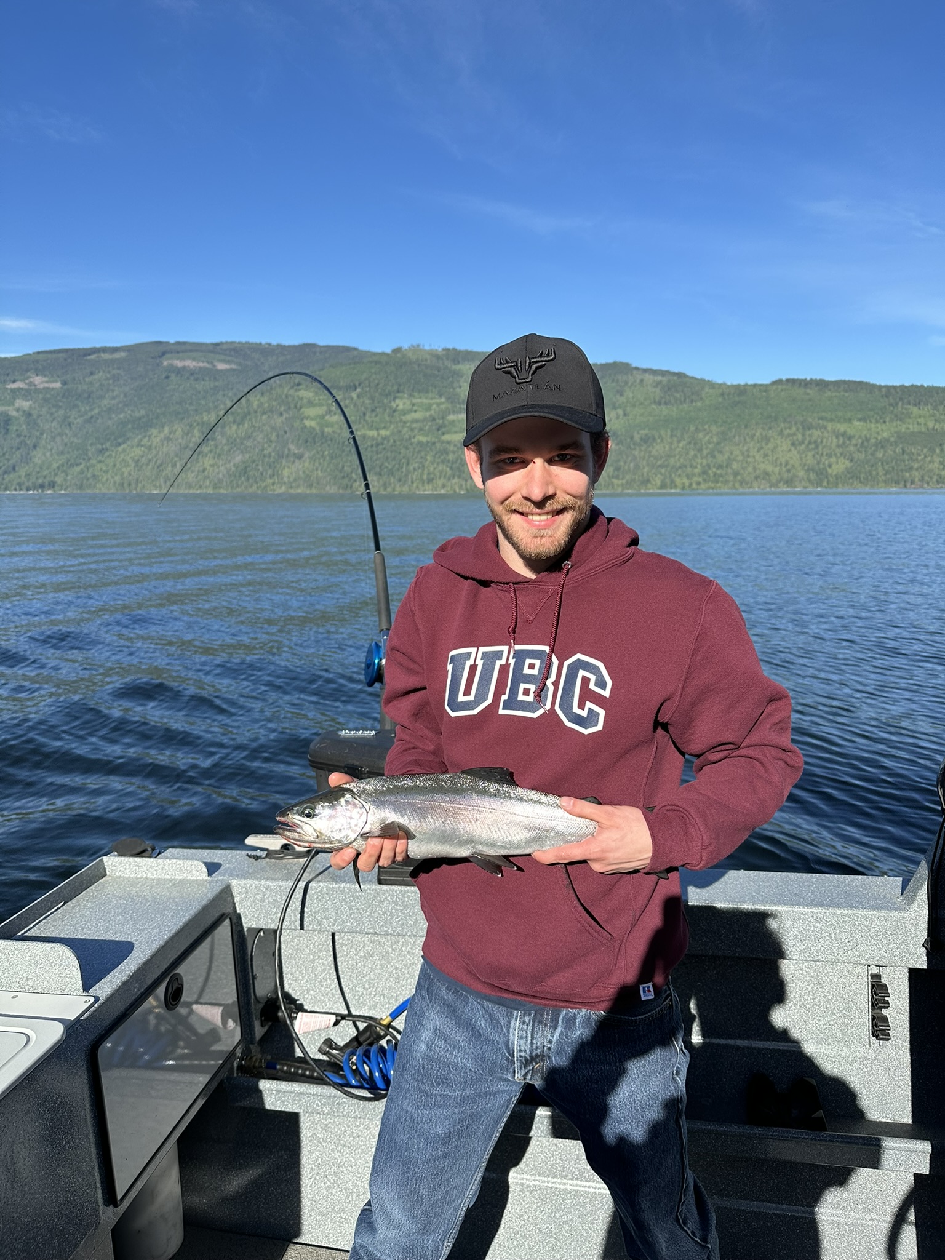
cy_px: 630
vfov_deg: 71.6
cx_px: 472
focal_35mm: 24
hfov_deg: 56.8
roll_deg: +0.0
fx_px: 874
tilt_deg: -8.4
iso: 80
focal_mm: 6.86
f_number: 1.78
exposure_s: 1/3472
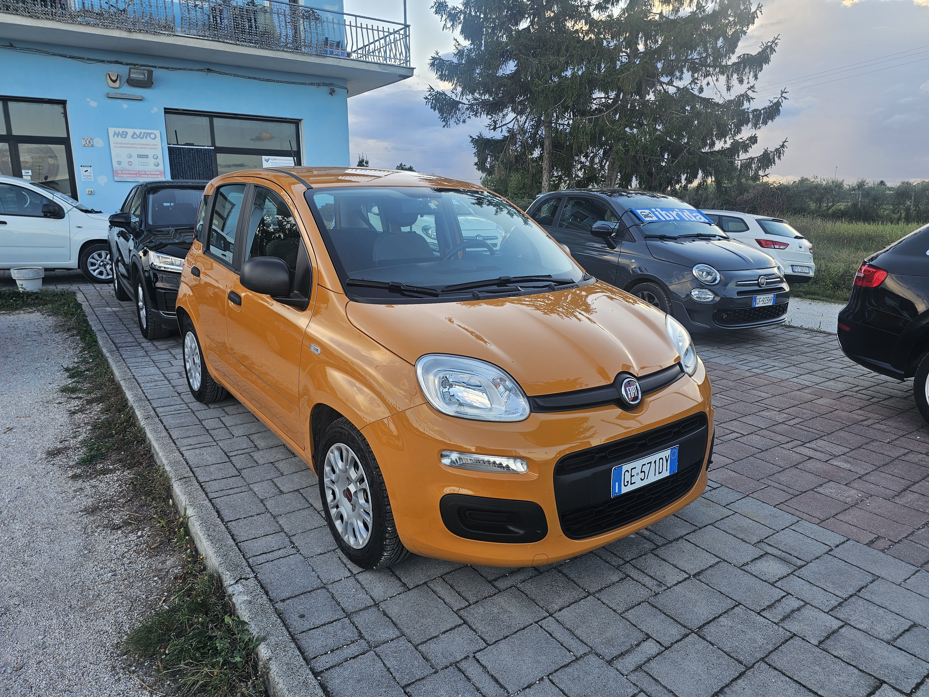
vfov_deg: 58.9
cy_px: 348
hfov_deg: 73.9
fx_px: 617
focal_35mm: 23
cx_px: 464
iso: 12
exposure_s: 1/100
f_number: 1.7
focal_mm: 6.3
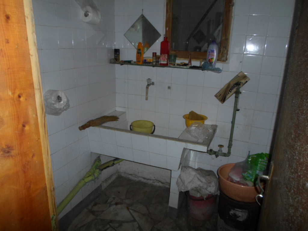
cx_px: 154
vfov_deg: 54.9
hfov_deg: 69.4
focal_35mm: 25
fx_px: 222
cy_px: 116
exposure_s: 1/30
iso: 100
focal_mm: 4.5
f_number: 2.5
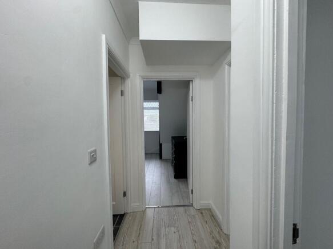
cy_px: 124
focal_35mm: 14
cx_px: 166
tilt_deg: -2.4
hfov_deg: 102.1
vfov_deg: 85.7
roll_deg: +0.7
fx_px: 135
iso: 100
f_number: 2.2
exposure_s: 1/100
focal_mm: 2.22
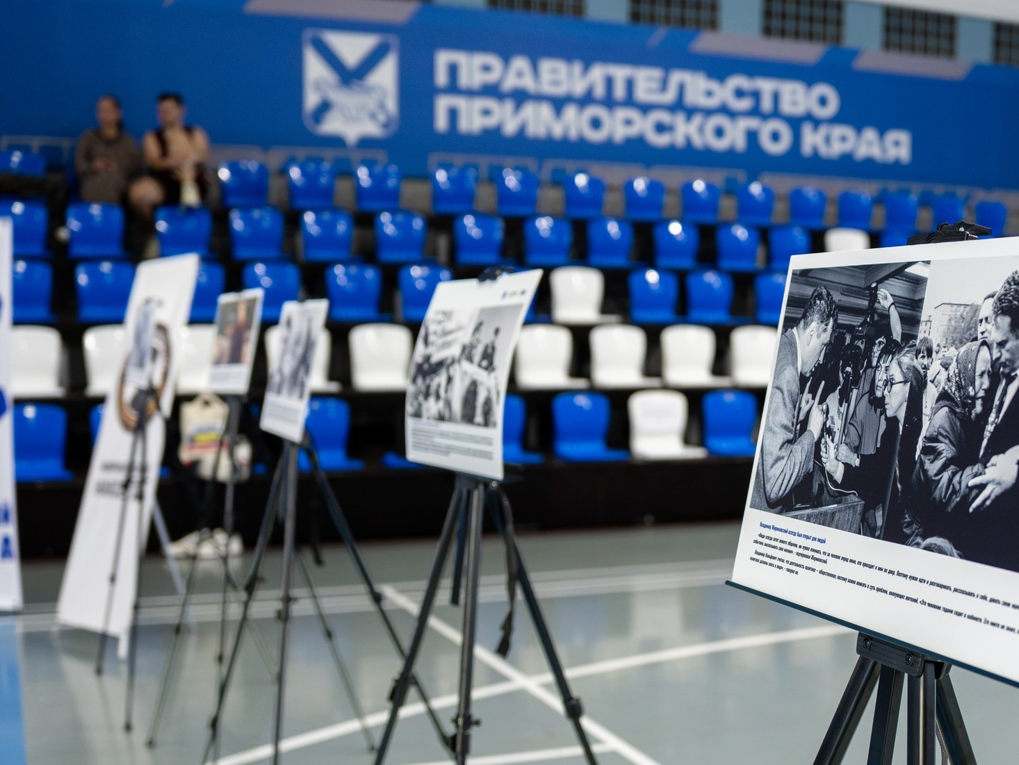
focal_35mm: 47
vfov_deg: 30.6
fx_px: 1384
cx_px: 671
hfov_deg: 40.0
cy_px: 515
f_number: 2.8
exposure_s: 1/800
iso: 2000
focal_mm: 28
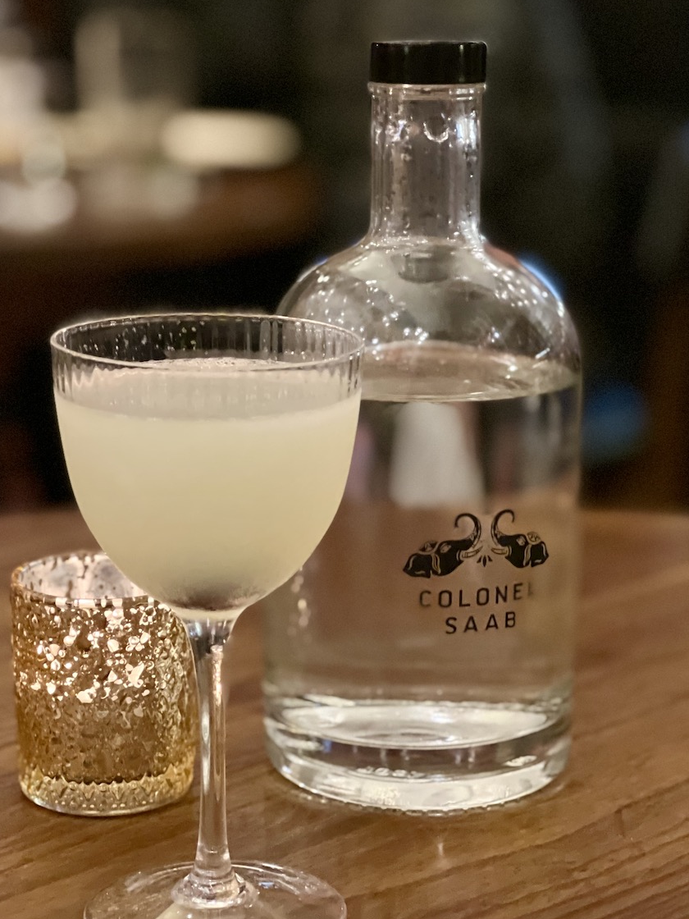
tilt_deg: -12.9
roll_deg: -0.3
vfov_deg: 22.3
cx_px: 322
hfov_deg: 16.8
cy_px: 462
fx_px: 2335
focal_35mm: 88
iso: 1000
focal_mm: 9
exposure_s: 1/14
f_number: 2.8
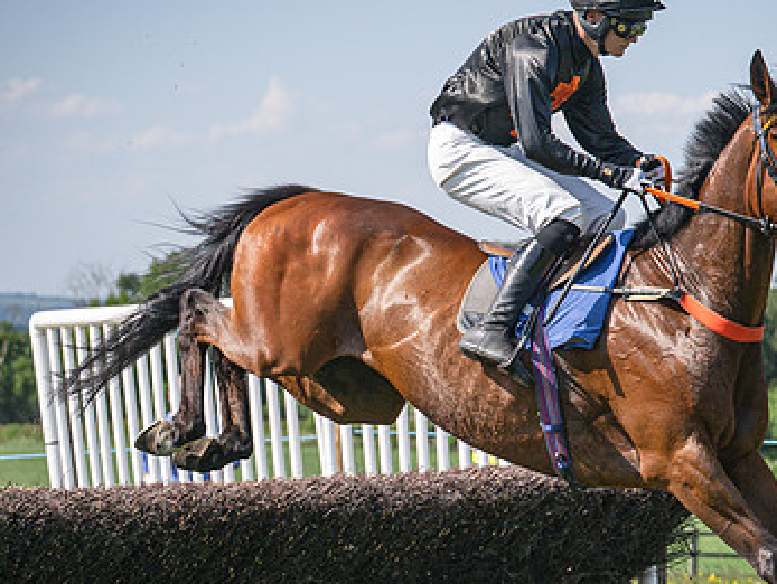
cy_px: 370
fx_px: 4224
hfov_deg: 10.5
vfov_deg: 7.9
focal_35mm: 188
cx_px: 469
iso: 400
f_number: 4
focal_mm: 70
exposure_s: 1/3200
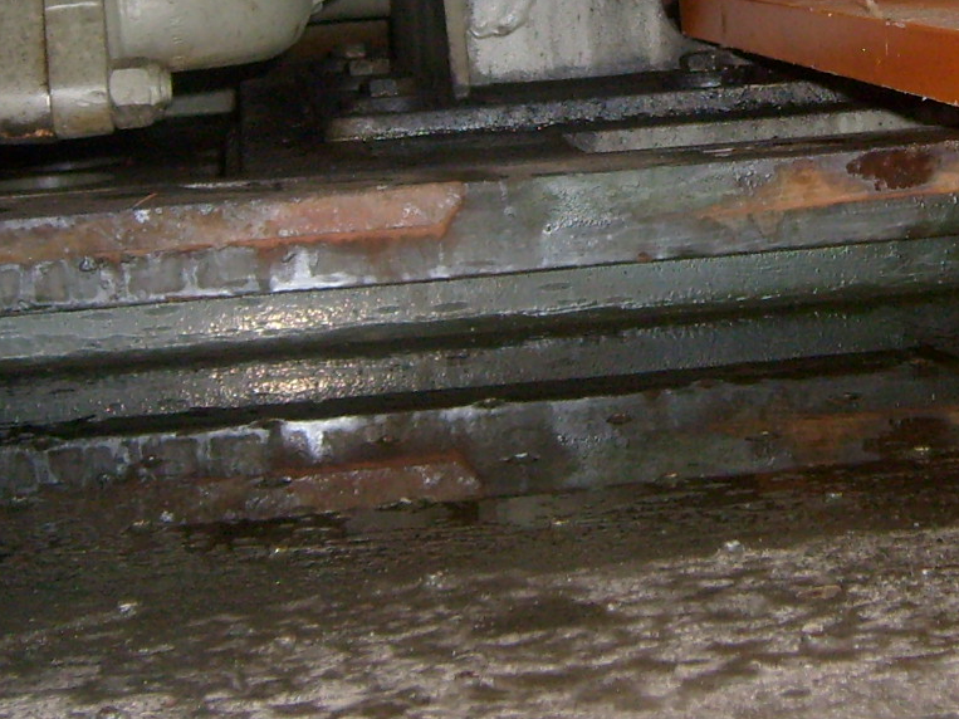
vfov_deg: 15.4
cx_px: 713
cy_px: -4
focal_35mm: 94
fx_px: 2604
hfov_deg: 20.7
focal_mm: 5.8
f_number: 2.8
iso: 100
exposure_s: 1/45
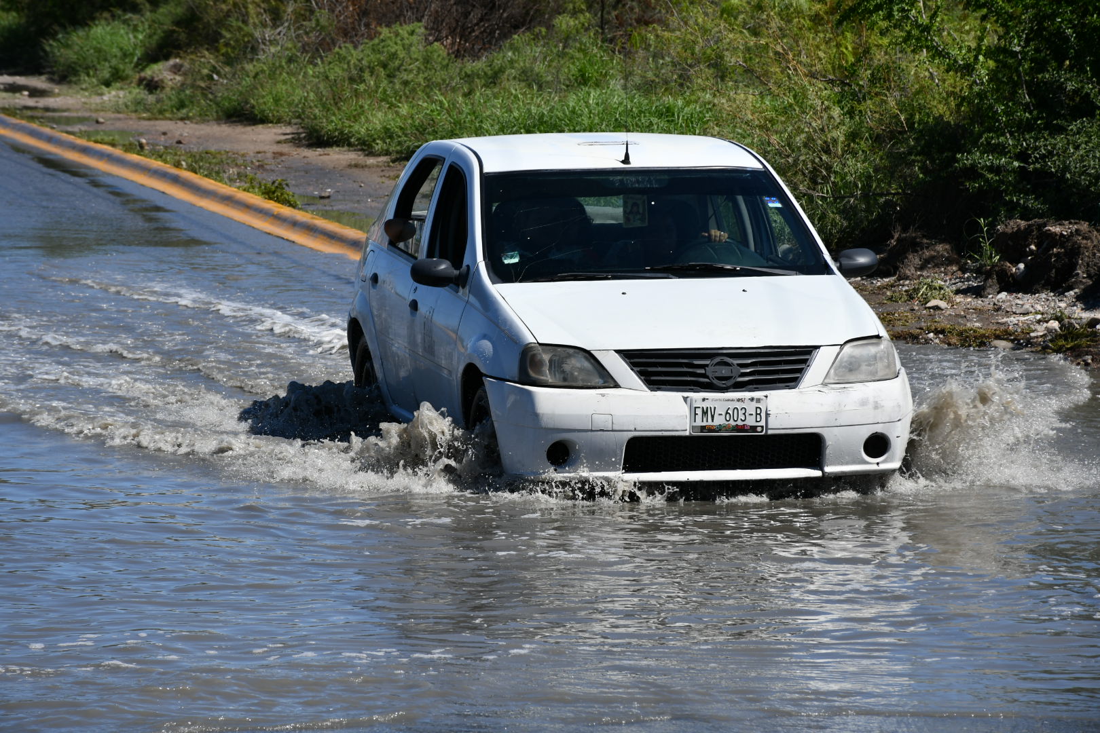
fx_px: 5133
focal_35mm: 168
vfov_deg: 8.2
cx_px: 550
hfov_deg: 12.2
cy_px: 366
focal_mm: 112
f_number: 10
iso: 100
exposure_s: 1/400
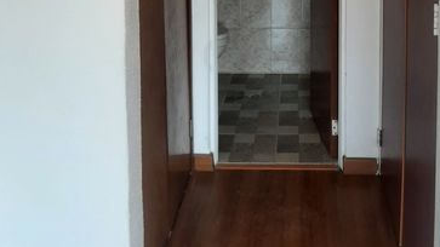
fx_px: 607
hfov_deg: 39.5
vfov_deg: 21.0
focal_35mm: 52
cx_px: 281
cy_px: -72
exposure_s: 1/120
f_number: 1.7
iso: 40
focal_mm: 3.93
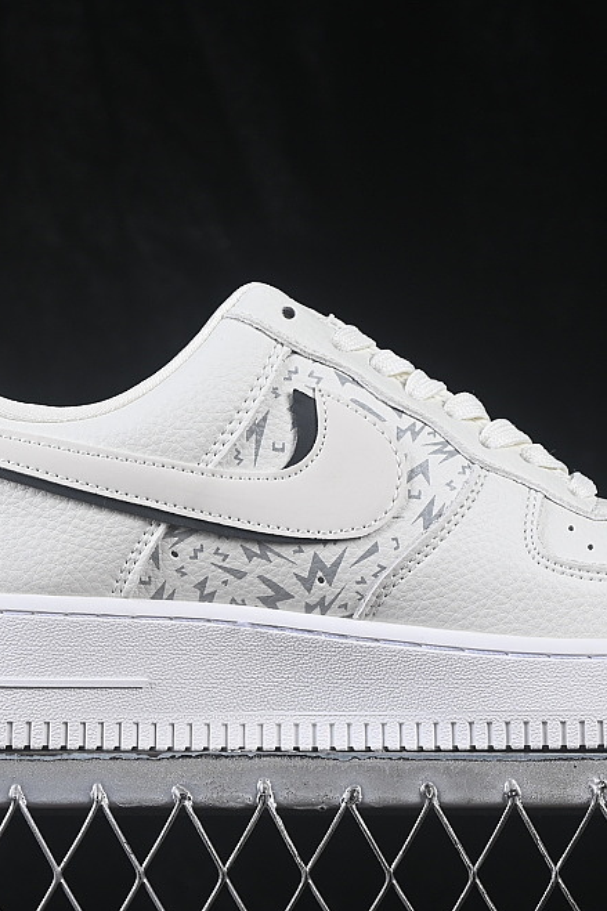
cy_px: 440
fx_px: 3112
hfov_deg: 11.1
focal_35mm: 123
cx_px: 358
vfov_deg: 16.7
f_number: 8
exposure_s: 1/80
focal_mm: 50
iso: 160
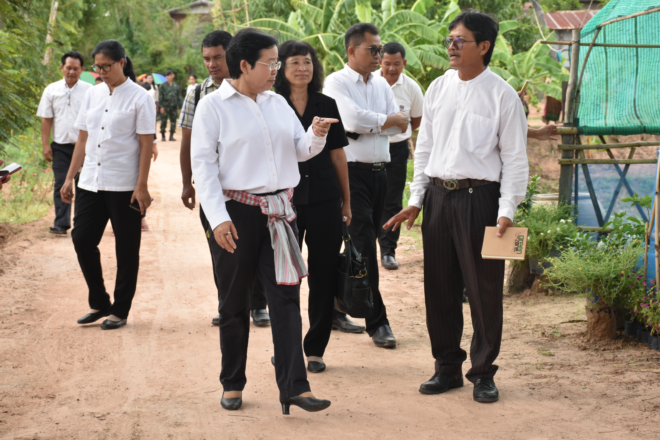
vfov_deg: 16.3
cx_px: 330
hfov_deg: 24.2
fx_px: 1540
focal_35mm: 84
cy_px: 220
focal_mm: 56
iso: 400
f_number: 7.1
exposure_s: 1/200
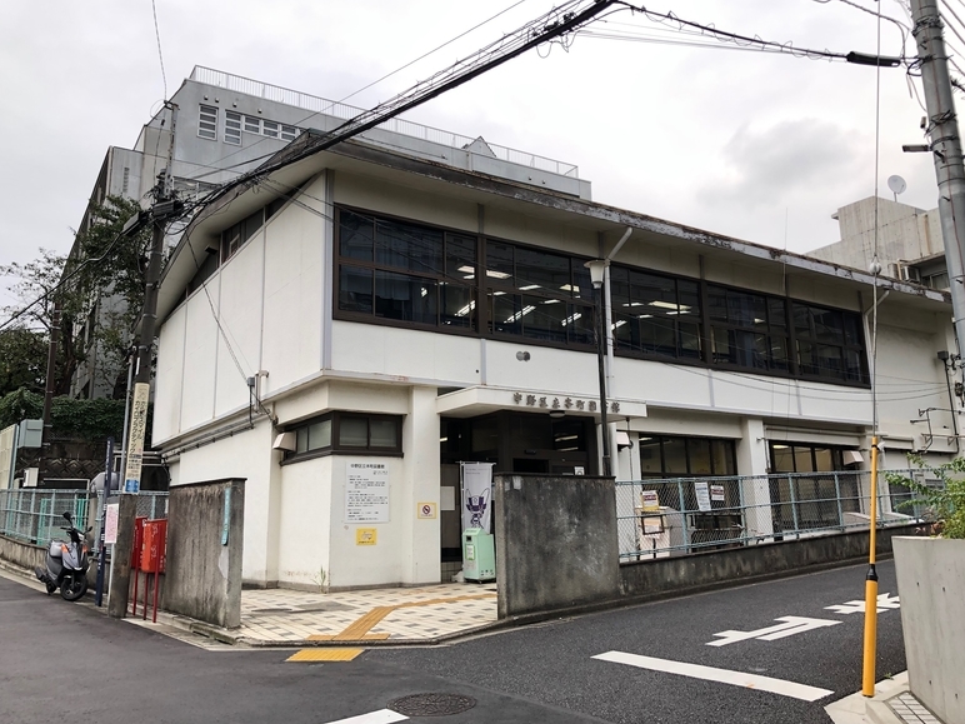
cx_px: 470
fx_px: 808
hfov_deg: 61.7
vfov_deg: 48.2
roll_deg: +1.4
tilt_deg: +12.8
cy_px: 360
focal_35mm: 29
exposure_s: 1/120
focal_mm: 3.99
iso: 25
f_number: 1.8
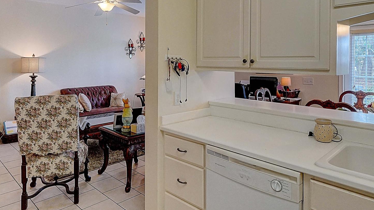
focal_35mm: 26
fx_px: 258
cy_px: 61
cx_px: 173
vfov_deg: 43.4
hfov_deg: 71.8
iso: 1600
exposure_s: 1/60
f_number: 8
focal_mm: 12
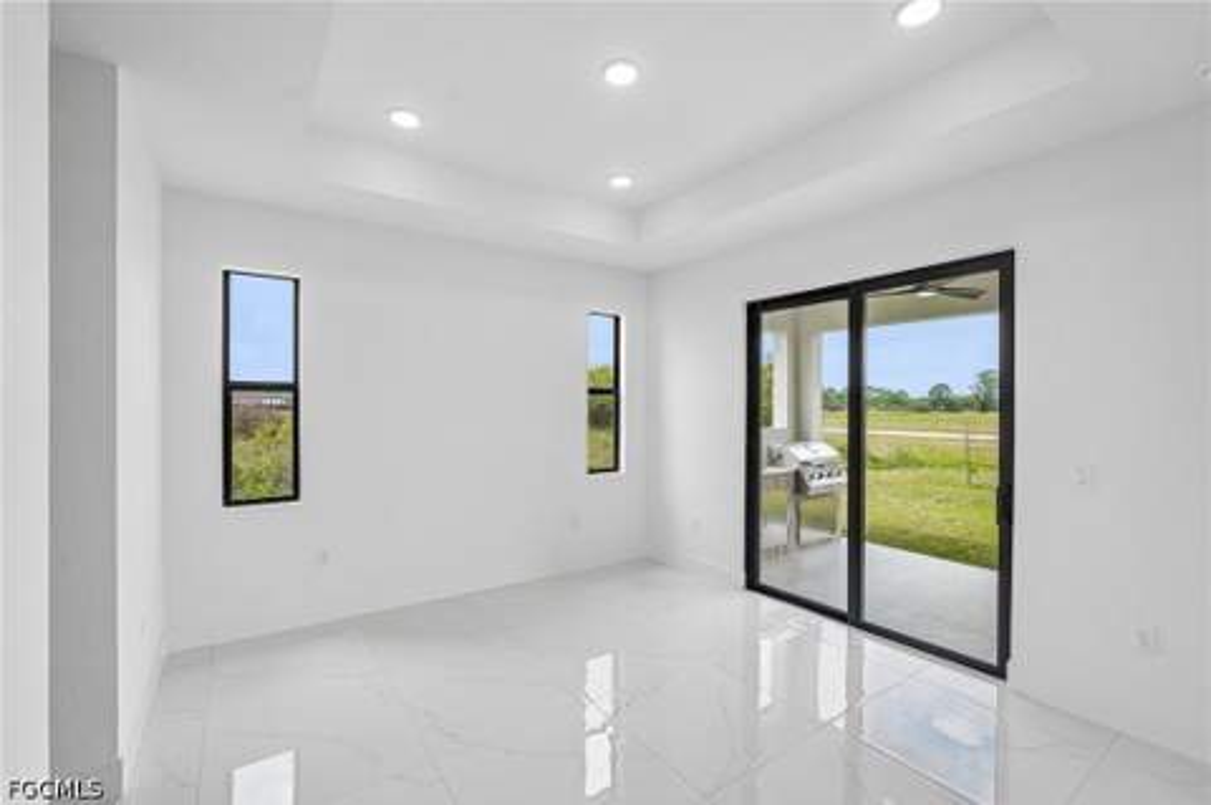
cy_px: 402
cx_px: 606
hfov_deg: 95.0
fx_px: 554
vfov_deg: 71.9
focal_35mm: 16
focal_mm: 16.5
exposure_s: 1/320
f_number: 8
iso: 400
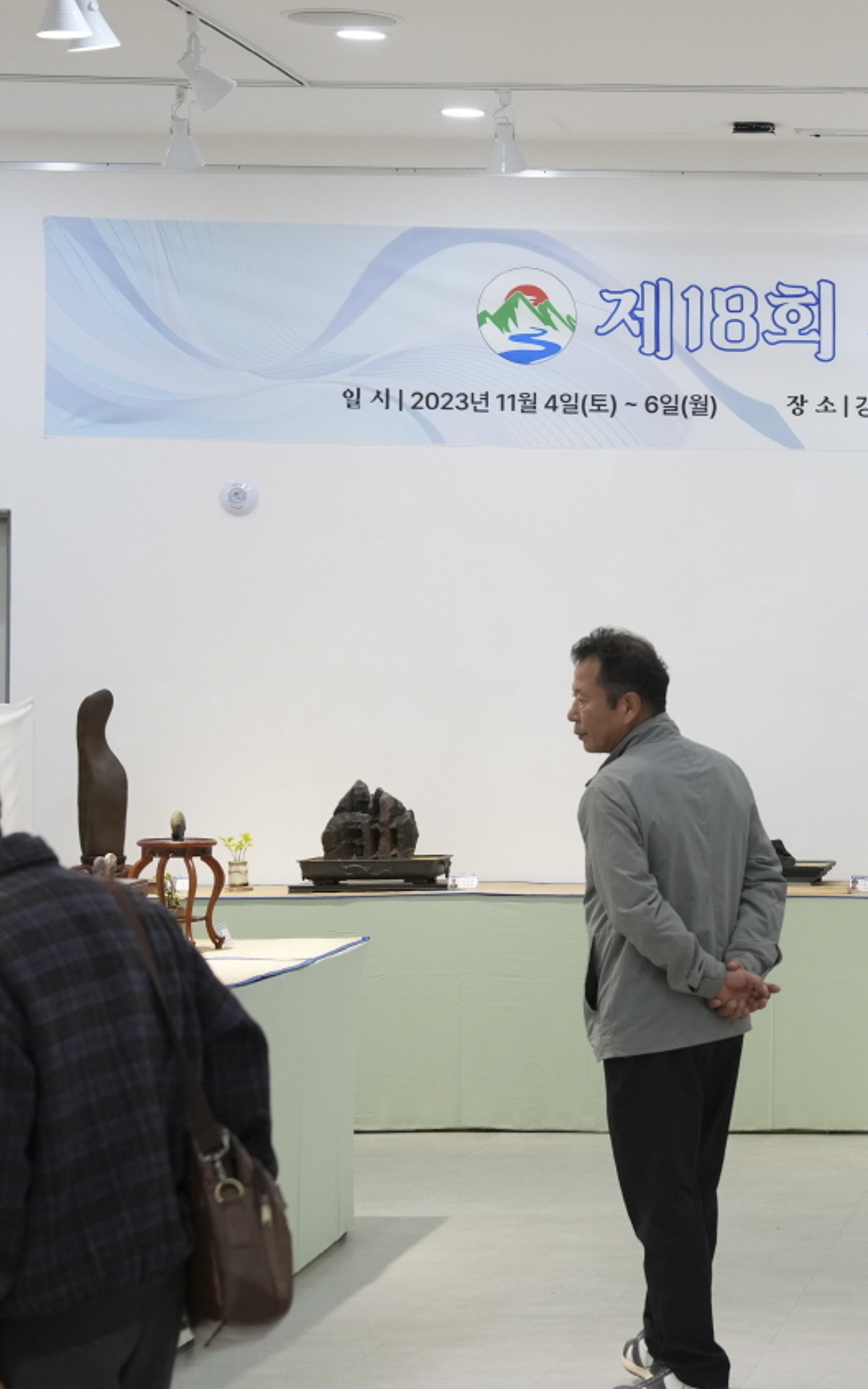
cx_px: 1221
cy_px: 628
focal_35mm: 115
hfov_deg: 11.0
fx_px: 4353
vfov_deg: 18.1
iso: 800
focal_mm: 53
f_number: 4
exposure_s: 1/160
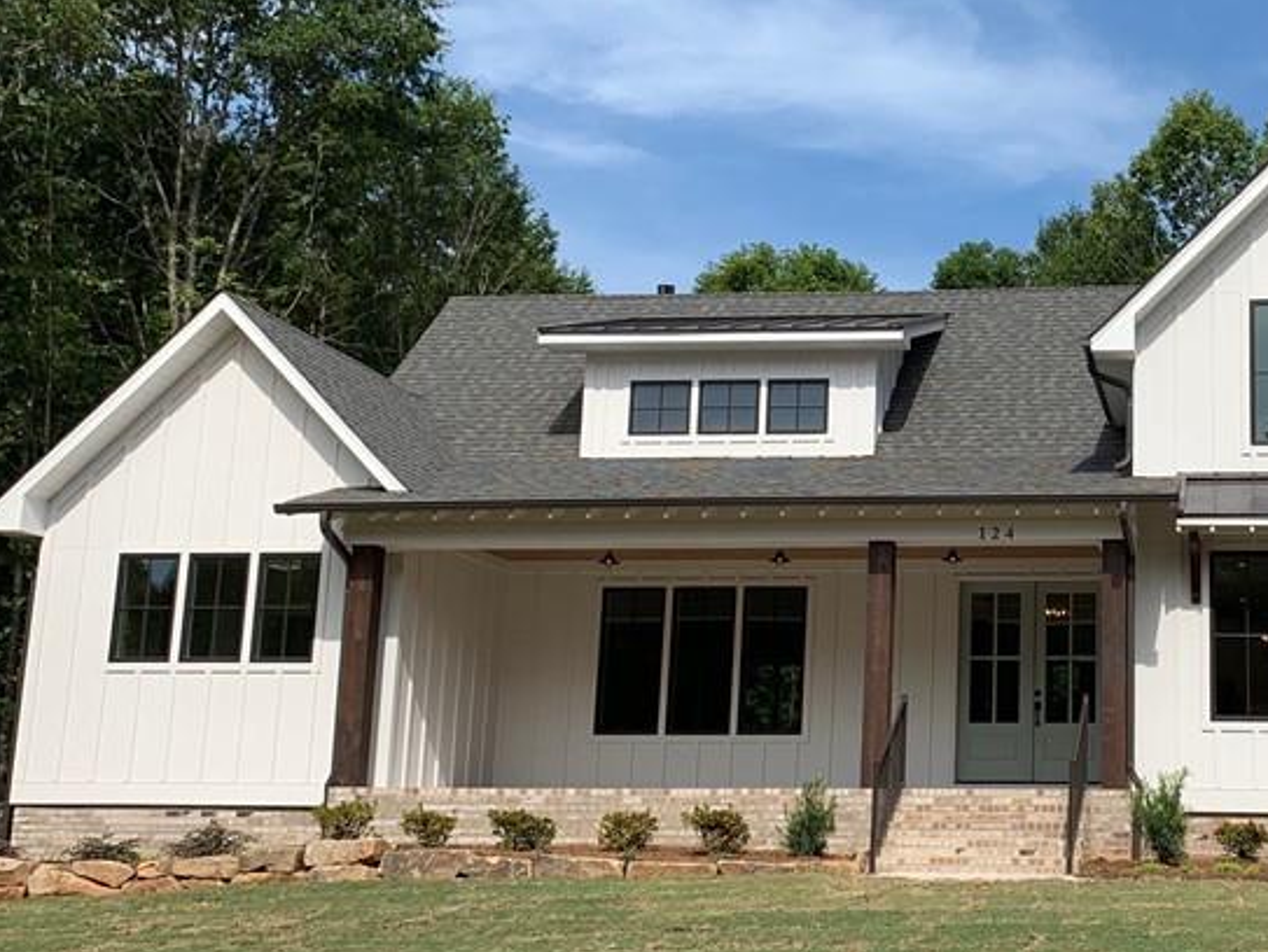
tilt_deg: +10.8
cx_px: 1072
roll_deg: -0.8
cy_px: 499
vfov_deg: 29.7
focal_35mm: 49
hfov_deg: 37.1
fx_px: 1796
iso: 25
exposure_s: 1/2160
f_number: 1.8
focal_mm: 4.25
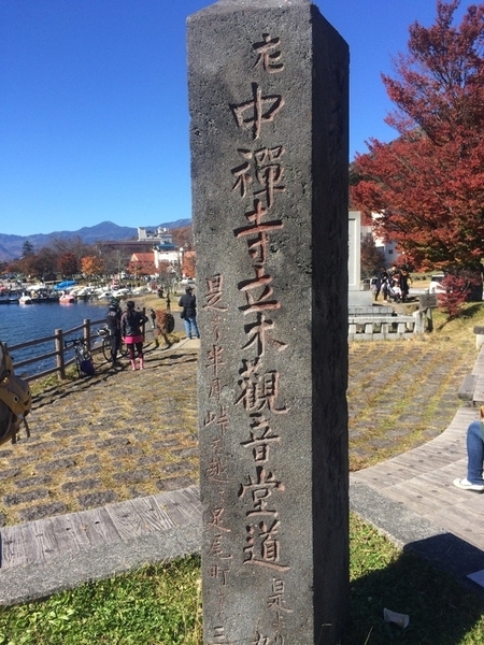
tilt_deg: -8.7
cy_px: 322
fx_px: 541
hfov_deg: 48.2
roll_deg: +0.9
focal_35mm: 29
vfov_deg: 61.7
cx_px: 242
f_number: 2.2
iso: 32
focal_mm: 4.15
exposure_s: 1/1244
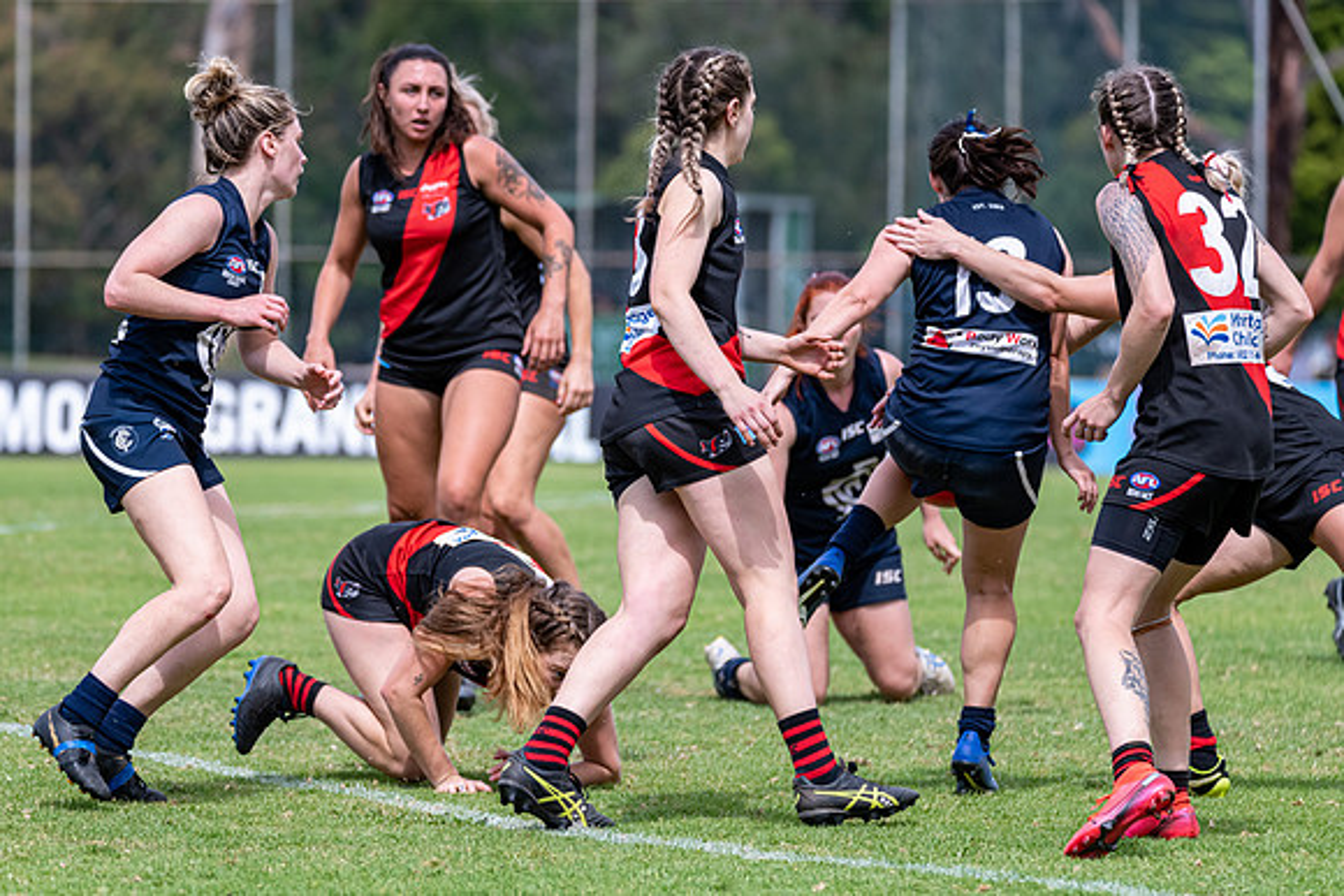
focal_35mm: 339
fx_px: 12661
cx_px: 584
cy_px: 436
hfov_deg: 6.1
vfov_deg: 4.1
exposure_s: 1/2000
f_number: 6.3
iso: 800
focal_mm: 300
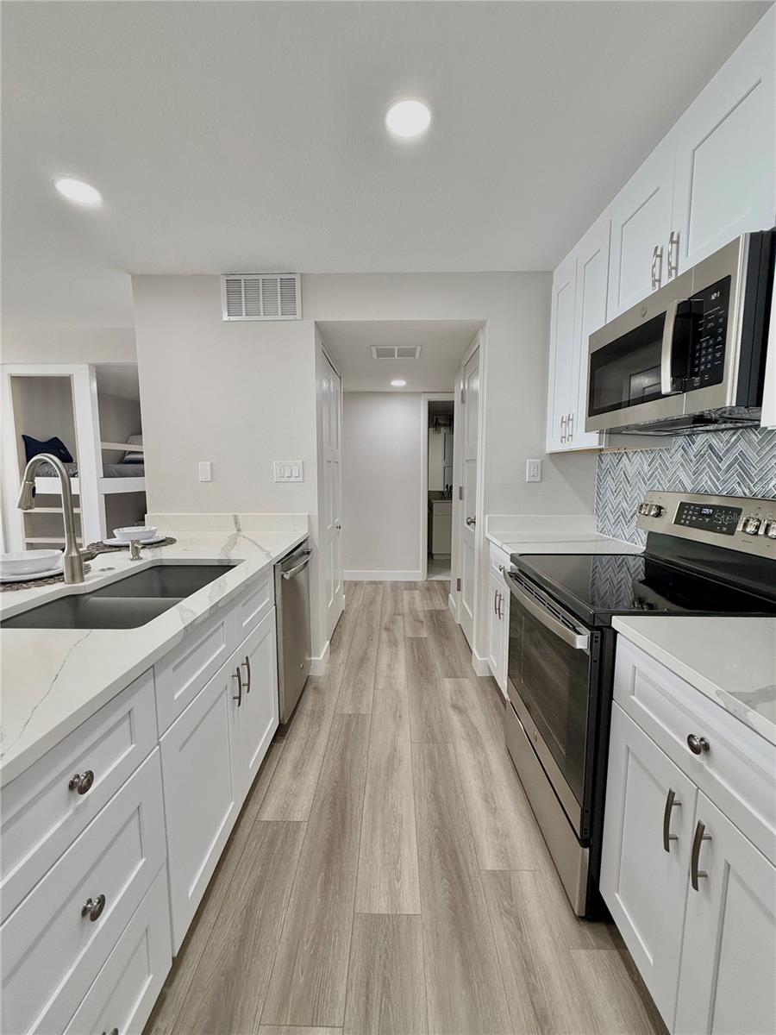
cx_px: 388
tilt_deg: -6.2
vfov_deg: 102.1
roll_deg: +0.0
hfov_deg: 85.7
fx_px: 418
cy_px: 518
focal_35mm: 14
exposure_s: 1/120
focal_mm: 2.22
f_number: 2.2
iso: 125
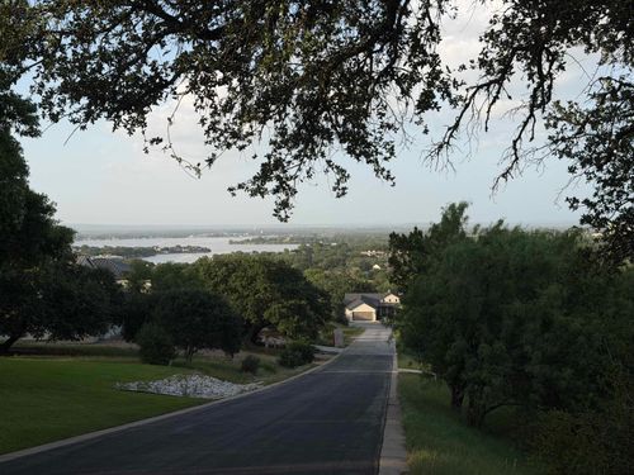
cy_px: 238
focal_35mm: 48
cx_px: 317
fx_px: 879
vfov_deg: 30.3
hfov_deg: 39.7
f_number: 1.78
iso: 64
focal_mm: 6.76
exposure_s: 1/4587
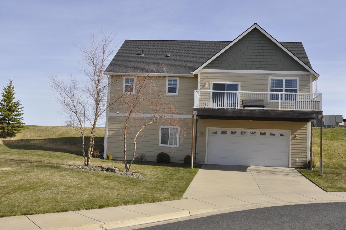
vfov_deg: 35.9
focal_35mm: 37
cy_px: 114
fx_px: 355
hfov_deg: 51.9
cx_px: 187
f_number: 9
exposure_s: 1/320
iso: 200
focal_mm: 22
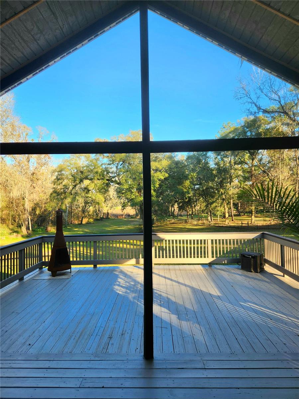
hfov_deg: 58.9
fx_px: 265
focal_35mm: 23
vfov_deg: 73.9
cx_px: 150
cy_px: 200
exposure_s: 1/385
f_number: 1.8
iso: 20
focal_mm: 5.4
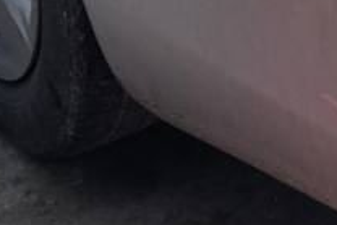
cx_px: 459
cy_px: -377
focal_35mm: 147
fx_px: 1377
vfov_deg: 8.3
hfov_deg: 13.4
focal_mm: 6.3
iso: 12
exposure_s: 1/492
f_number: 1.7
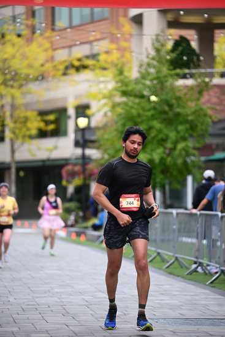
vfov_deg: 14.1
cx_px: 112
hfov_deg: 9.5
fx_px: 1358
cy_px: 168
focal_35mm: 145
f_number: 2.8
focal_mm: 145
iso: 640
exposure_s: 1/2000
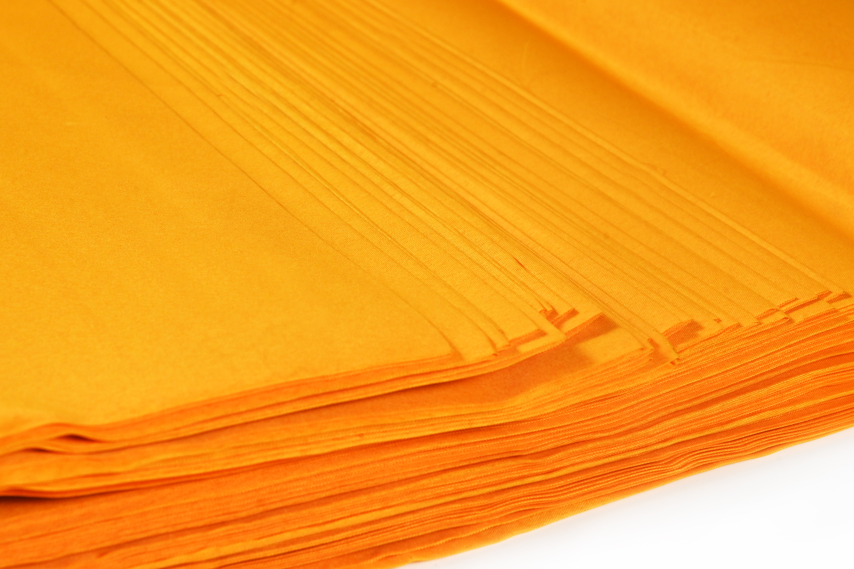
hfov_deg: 27.3
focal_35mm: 74
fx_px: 1755
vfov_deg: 18.4
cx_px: 377
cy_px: 244
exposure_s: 1/640
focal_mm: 62
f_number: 11
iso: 320
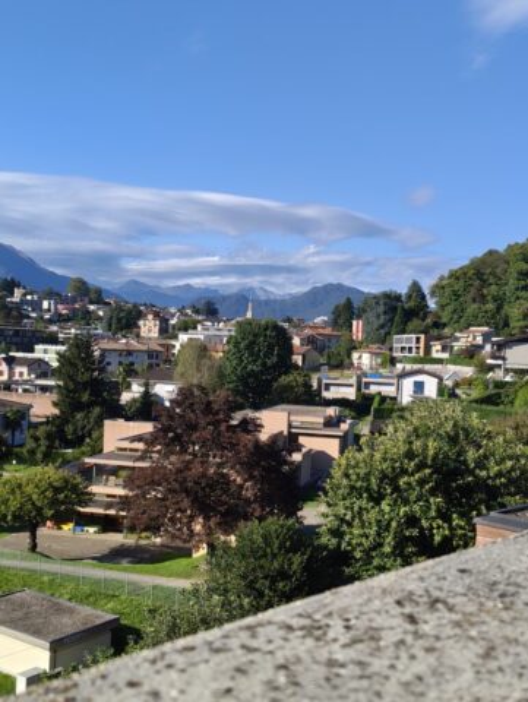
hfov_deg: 35.2
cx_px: 264
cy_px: 351
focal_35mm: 41
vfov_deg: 45.7
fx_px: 832
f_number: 1.88
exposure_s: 1/860
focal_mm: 5.56
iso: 50
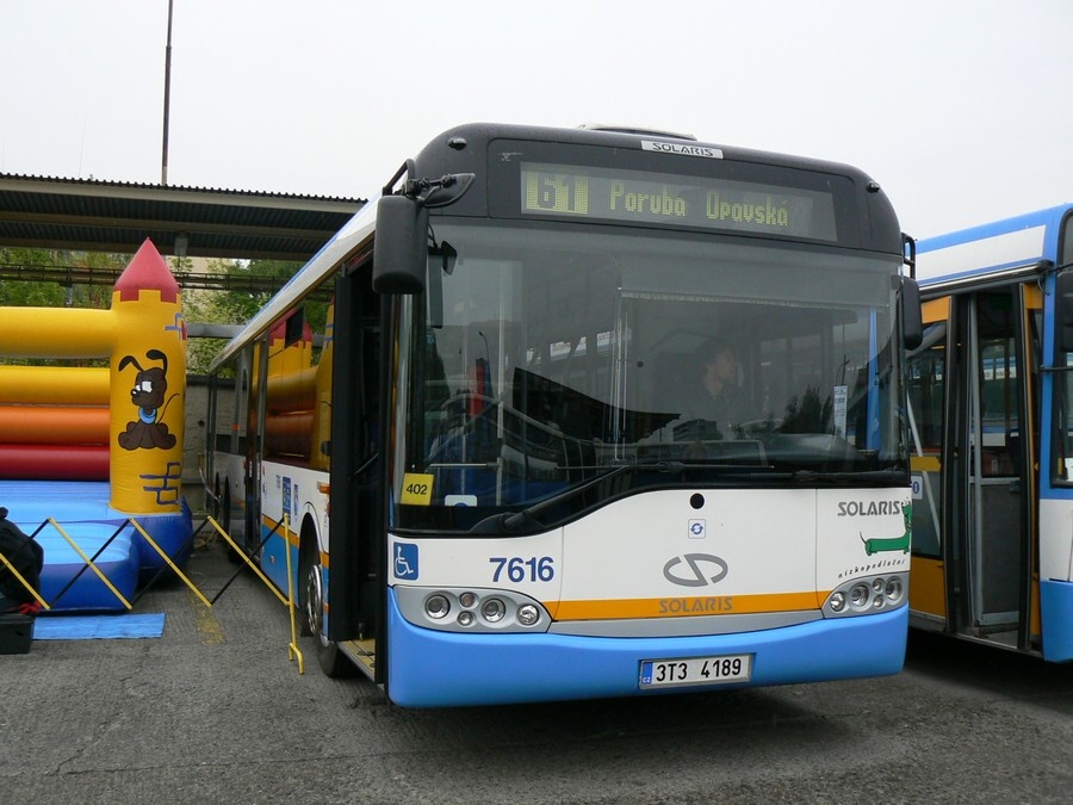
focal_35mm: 36
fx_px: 1116
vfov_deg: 39.7
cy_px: 402
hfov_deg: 51.4
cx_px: 536
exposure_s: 1/500
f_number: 2.8
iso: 100
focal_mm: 6
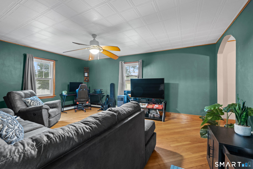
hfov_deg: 98.5
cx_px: 126
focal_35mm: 16
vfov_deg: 75.5
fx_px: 109
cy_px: 84
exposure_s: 20
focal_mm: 15.5
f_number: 9
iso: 320
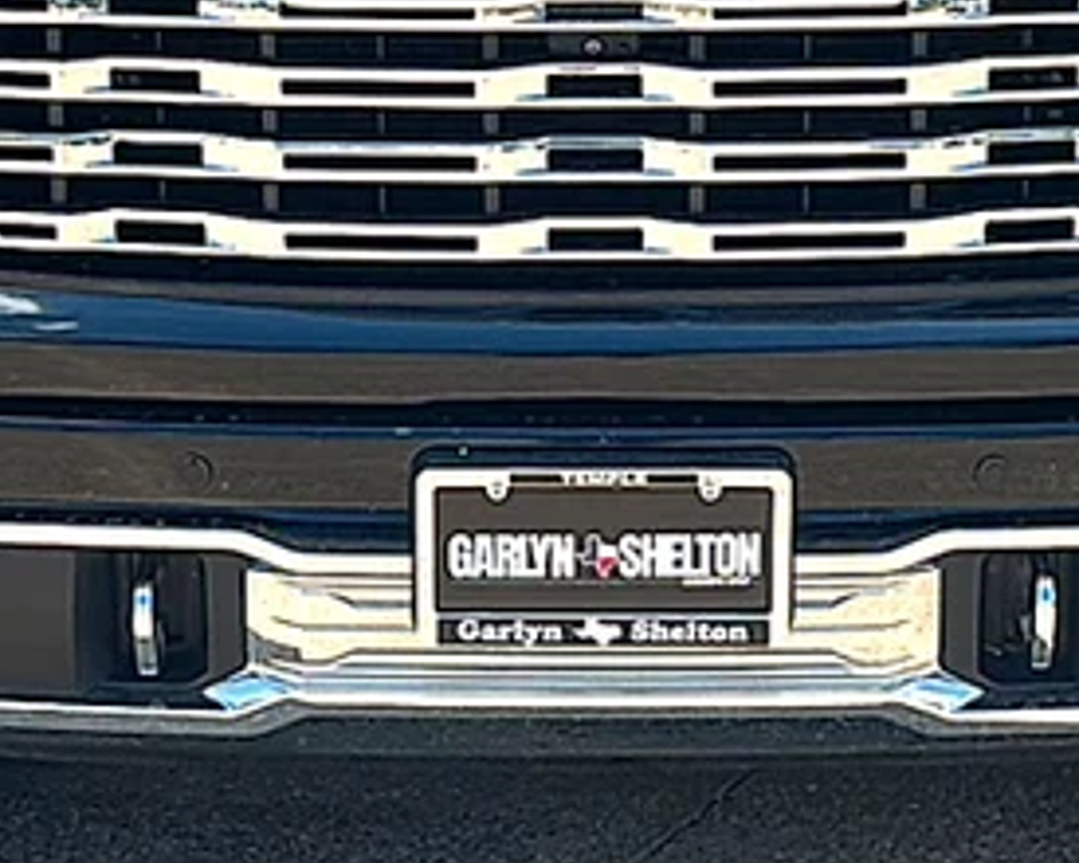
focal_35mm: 92
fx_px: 2938
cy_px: 33
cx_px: 620
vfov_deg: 16.4
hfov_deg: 20.8
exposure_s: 1/4049
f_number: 1.78
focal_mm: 6.86
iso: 80
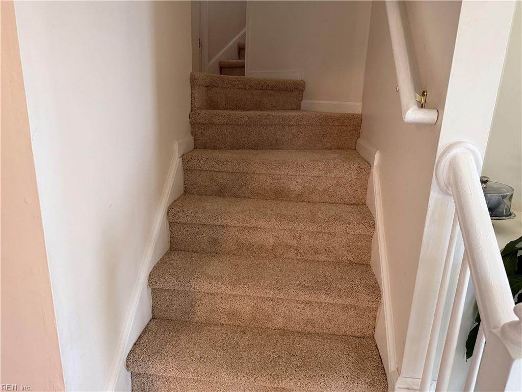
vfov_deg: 56.8
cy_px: 196
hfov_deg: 71.6
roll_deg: -1.9
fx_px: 362
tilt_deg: -15.4
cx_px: 261
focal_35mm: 24
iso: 250
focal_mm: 6.76
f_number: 1.78
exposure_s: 1/60
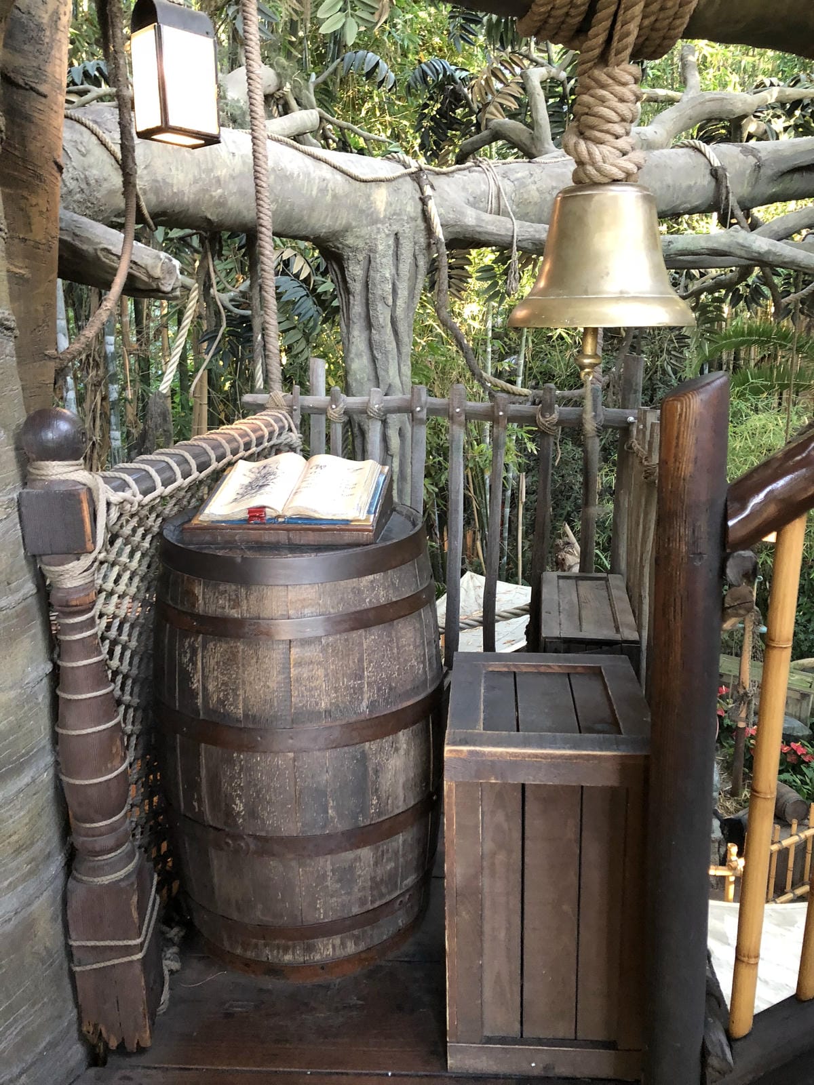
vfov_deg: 63.4
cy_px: 542
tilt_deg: -13.6
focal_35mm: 28
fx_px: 878
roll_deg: +1.7
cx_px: 407
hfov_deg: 49.7
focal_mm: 3.99
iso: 100
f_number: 1.8
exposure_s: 1/11
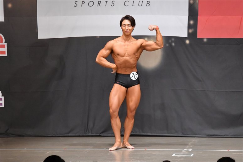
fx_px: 1518
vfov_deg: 6.1
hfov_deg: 9.2
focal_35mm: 225
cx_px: 122
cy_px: 81
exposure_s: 1/400
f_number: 5.6
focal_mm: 150
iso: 8000
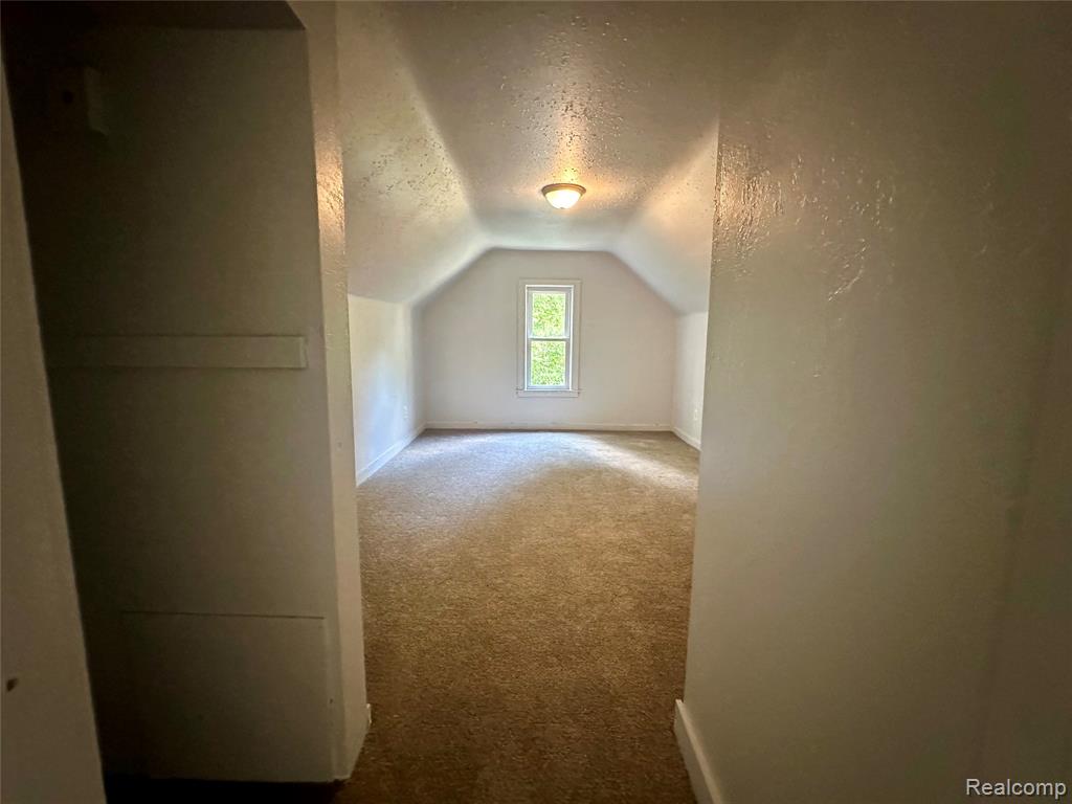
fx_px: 434
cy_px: 402
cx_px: 536
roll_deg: -1.0
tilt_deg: -7.0
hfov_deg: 102.1
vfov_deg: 85.7
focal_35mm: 14
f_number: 2.2
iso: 640
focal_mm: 2.22
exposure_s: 1/60
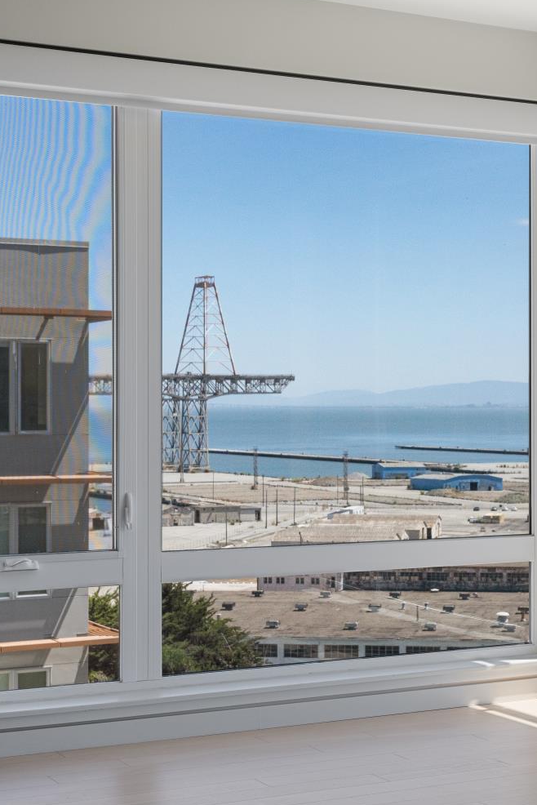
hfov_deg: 18.1
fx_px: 1646
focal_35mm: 74
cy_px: 399
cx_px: 527
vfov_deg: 27.5
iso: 640
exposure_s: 1/160
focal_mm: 48.4
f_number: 8
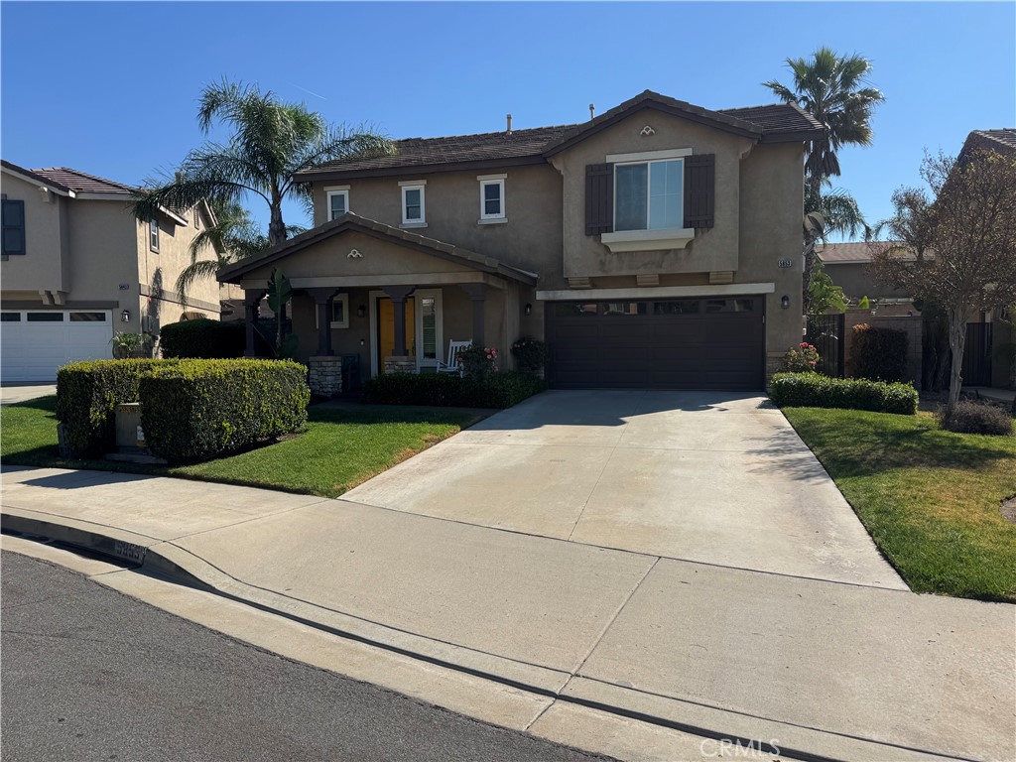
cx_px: 508
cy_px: 381
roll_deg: +1.0
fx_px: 704
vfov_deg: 56.8
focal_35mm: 24
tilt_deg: -3.3
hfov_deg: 71.6
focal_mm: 6.76
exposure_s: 1/5814
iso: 80
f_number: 1.78
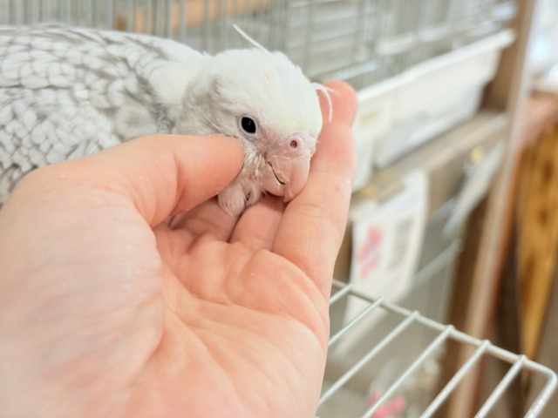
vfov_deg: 28.0
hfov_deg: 36.8
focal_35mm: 52
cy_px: 209
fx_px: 838
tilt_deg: -19.5
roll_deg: -3.8
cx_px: 279
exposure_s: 1/50
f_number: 1.6
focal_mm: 5.96
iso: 50
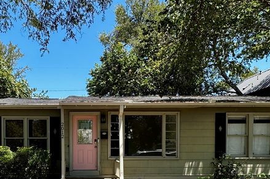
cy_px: 152
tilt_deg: -1.6
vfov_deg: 37.0
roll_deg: +0.3
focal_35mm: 34
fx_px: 255
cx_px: 89
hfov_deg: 54.6
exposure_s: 1/591
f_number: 2.2
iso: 40
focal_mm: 2.22
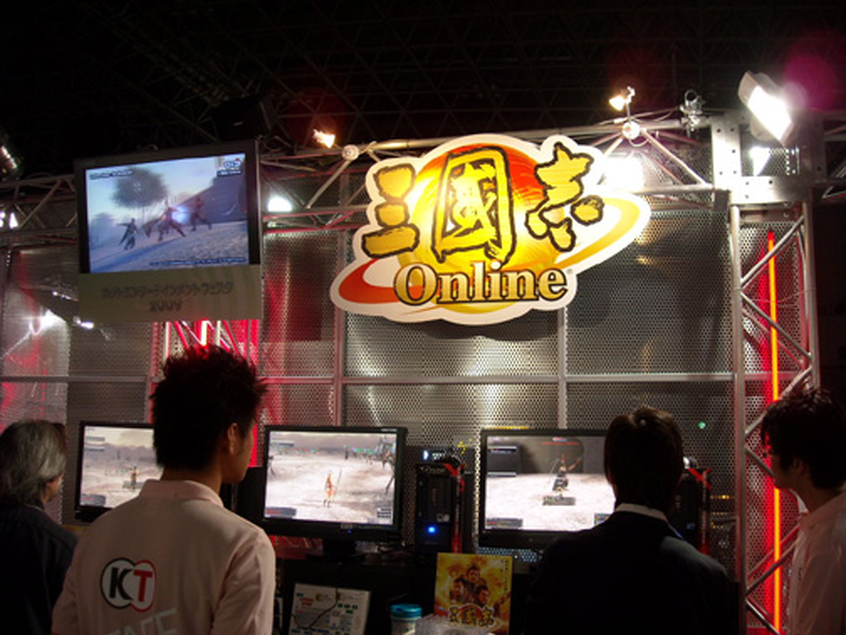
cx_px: 423
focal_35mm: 35
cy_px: 318
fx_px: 855
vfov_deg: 40.7
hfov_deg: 52.6
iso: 64
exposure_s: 1/15
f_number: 2.8
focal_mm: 5.7
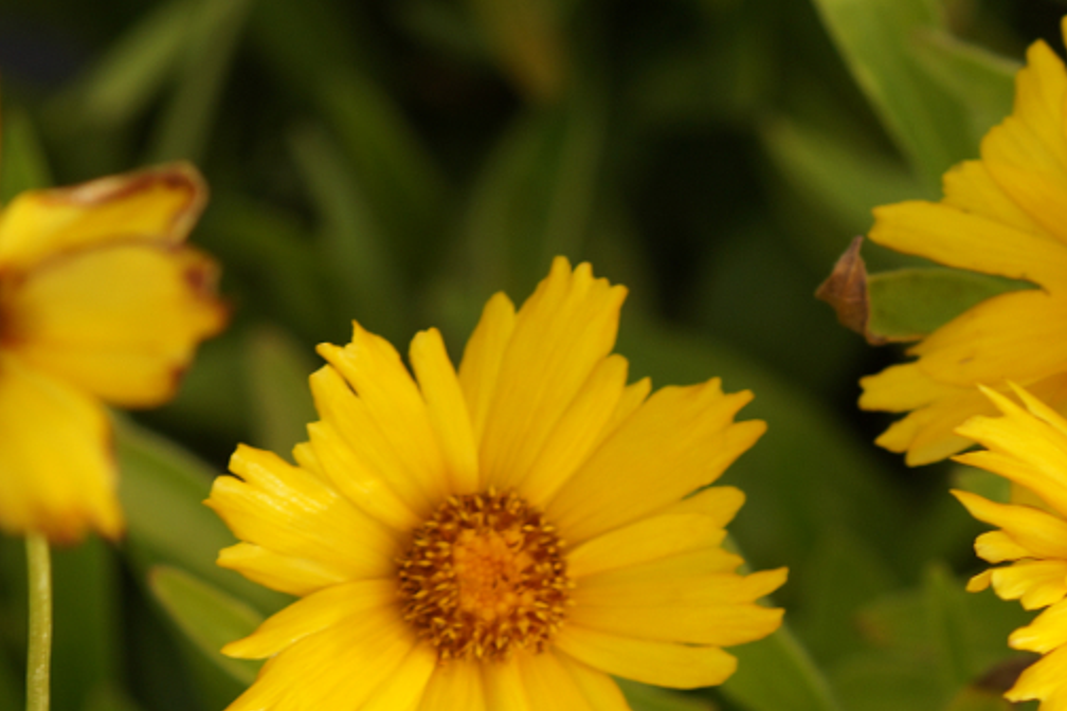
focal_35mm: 357
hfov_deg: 5.7
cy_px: 544
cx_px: 1238
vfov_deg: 3.8
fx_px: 10580
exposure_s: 1/160
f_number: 5.6
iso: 100
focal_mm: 100
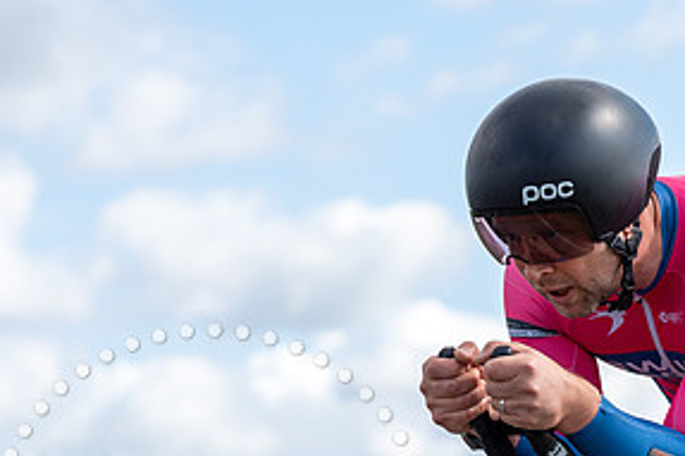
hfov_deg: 11.1
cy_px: 426
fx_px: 3499
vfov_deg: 7.4
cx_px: 585
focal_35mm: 184
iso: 125
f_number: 4.5
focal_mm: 91
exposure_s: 1/1000
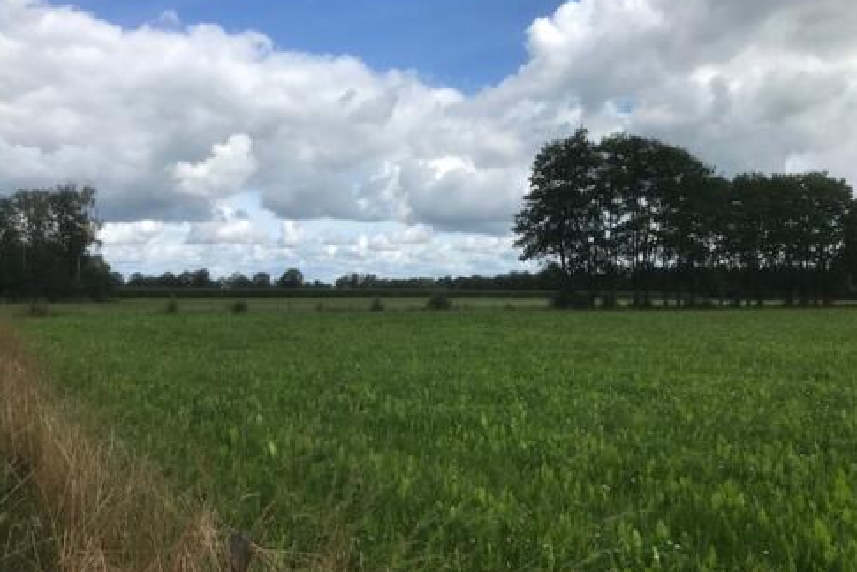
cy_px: 250
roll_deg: +0.1
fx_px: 715
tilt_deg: +4.3
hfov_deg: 61.9
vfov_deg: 43.6
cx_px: 436
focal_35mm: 30
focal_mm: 3.99
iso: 20
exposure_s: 1/2740
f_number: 1.8
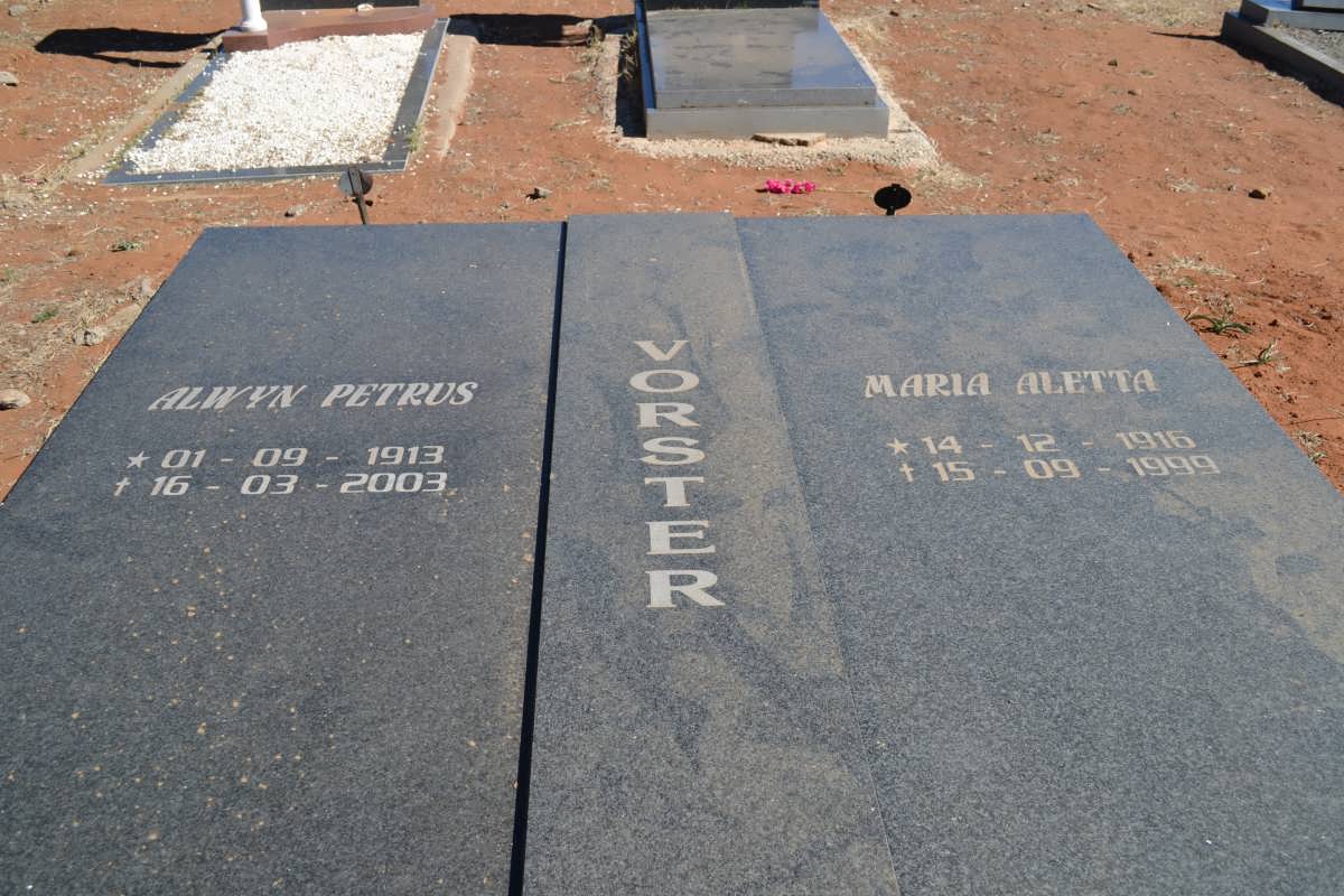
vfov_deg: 40.0
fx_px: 1232
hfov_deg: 57.2
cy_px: 448
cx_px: 672
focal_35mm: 33
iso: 100
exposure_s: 1/160
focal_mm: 22
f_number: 6.3
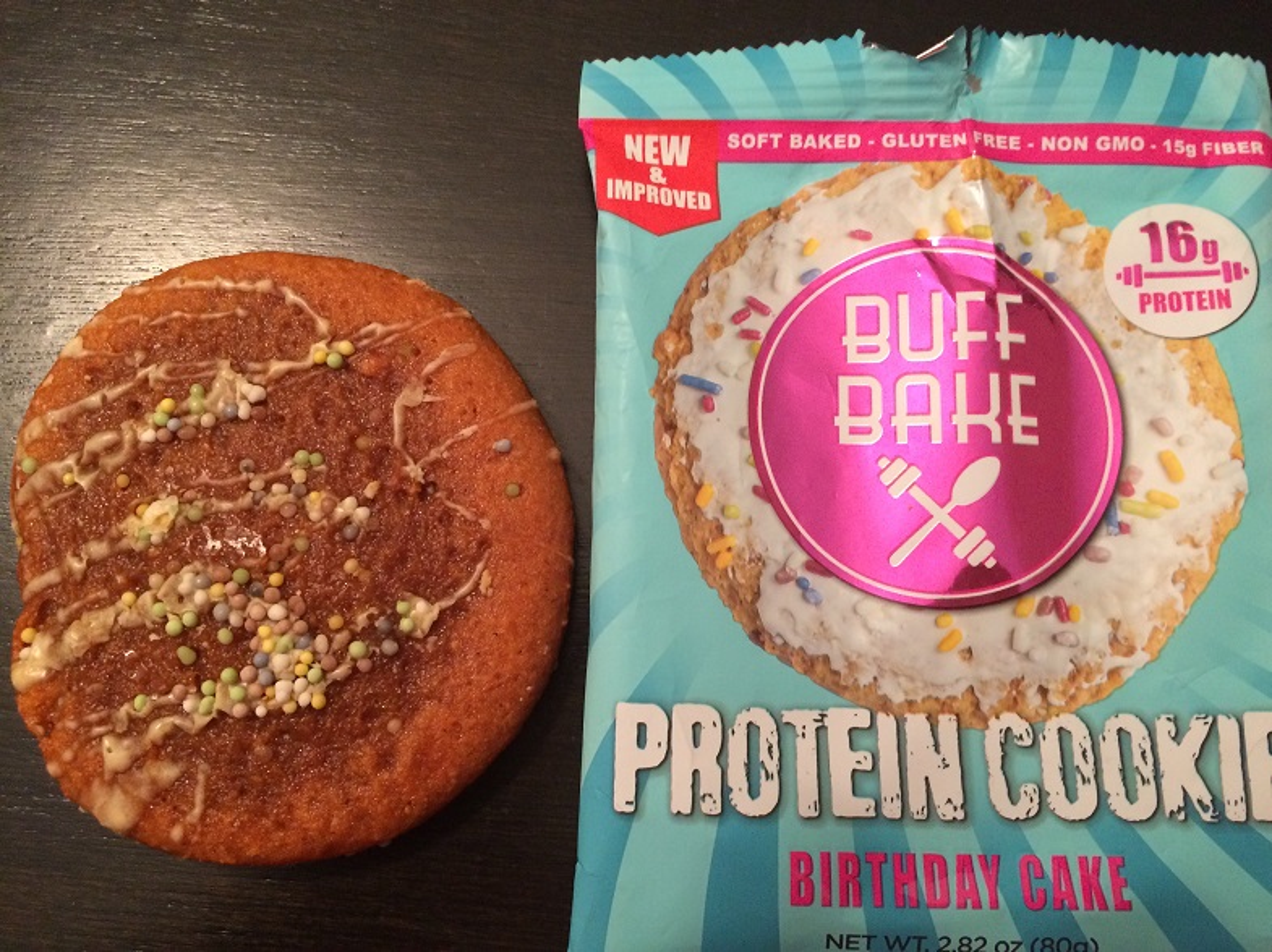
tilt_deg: -78.0
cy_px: 476
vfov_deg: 48.2
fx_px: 1065
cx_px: 636
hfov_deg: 61.7
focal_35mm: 29
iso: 250
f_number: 2.2
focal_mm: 4.15
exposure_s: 1/30
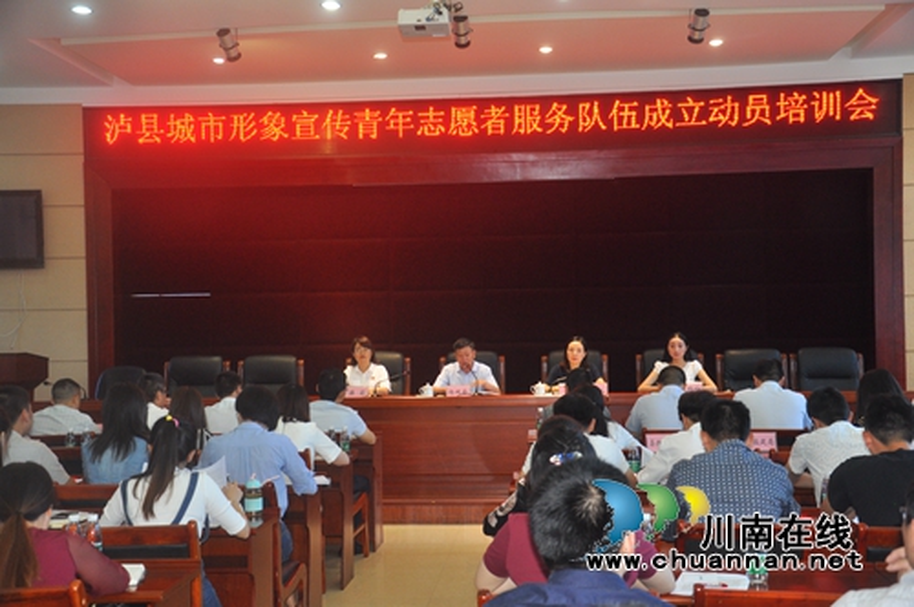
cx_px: 457
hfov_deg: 43.7
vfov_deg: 29.8
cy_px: 304
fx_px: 1141
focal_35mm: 45
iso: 720
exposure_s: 1/125
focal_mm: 30
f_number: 4.2
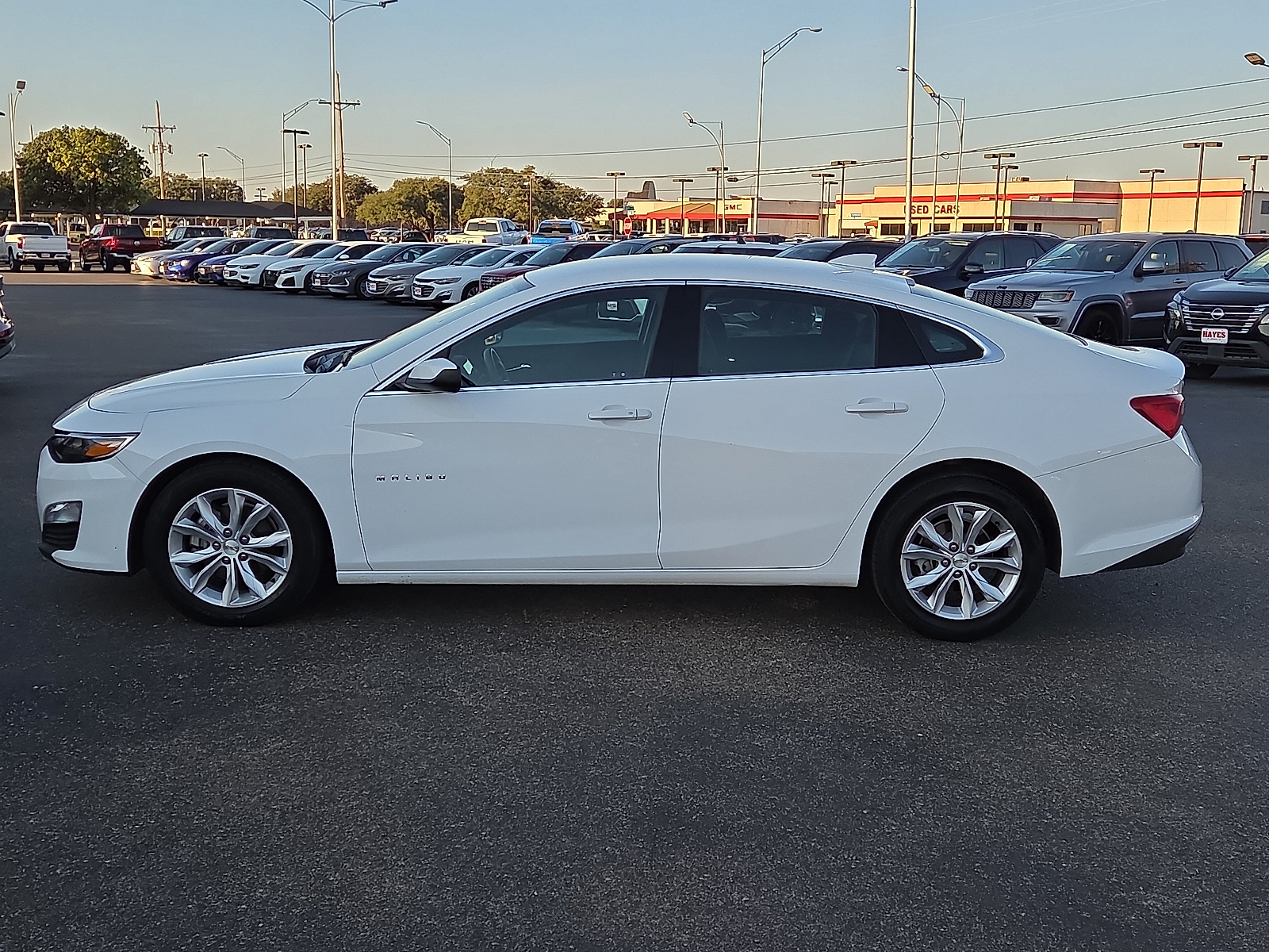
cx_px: 634
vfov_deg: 36.0
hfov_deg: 46.8
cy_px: 476
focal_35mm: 40
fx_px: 1466
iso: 25
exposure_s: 1/714
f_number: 1.8
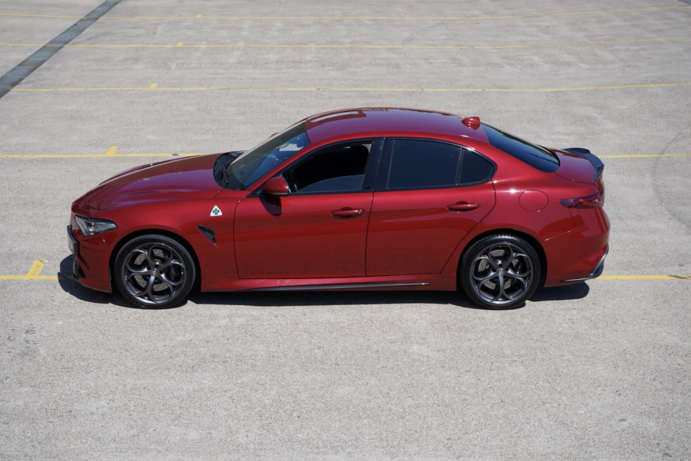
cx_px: 346
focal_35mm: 61
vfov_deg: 22.3
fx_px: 1171
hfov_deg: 32.9
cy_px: 230
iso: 100
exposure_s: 1/320
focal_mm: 61
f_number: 8
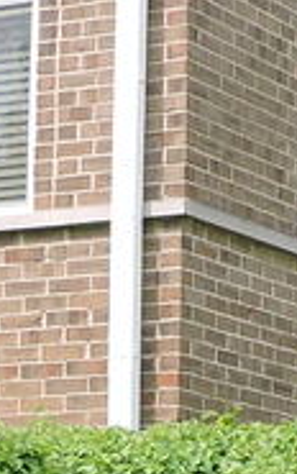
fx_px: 2558
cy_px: 553
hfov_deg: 6.6
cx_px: 5
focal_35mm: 198
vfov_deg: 10.4
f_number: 3
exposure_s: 1/500
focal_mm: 4.3
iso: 100
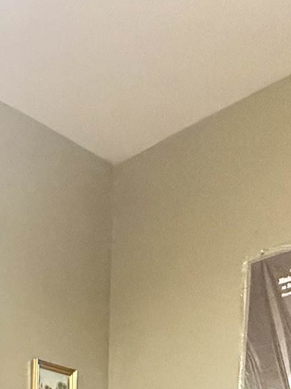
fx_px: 706
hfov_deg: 21.3
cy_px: 633
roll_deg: +0.2
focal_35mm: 63
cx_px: -76
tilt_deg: -5.6
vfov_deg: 22.8
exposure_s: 1/60
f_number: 2.2
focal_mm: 2.22
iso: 800
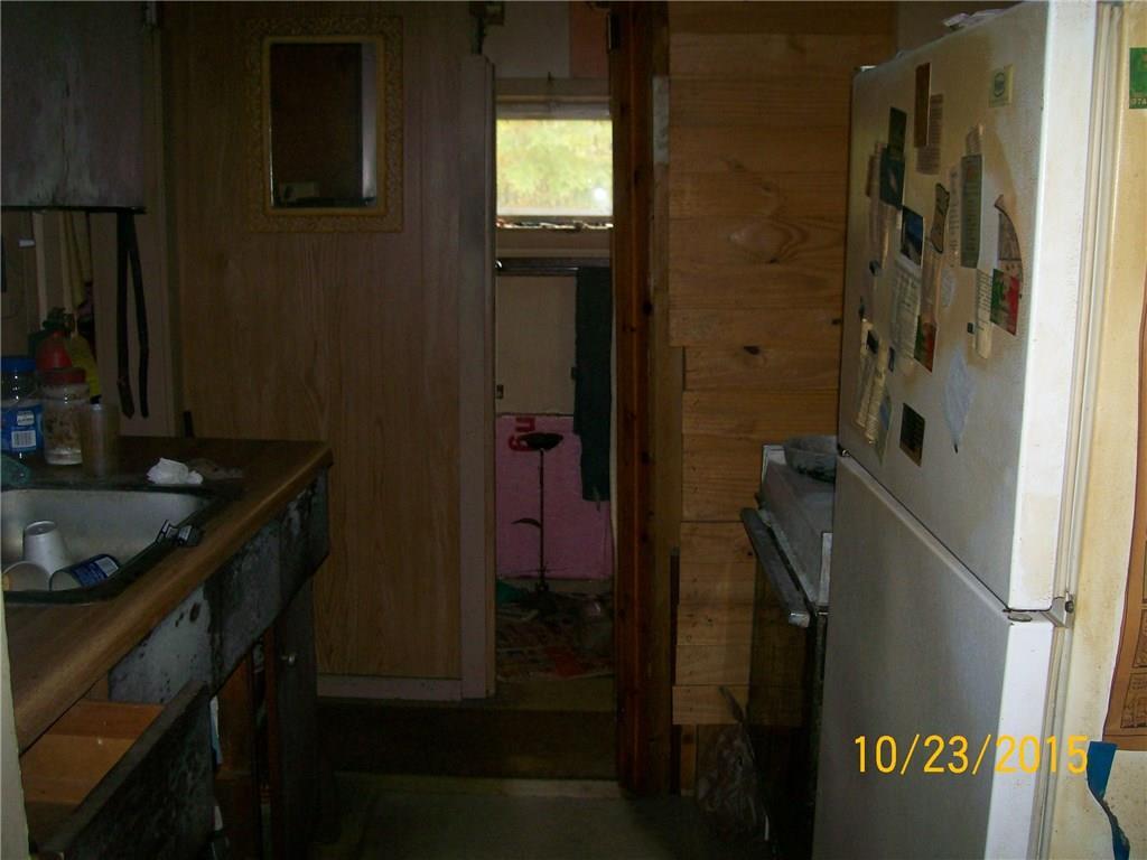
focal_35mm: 36
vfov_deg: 39.7
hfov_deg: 51.4
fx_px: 1193
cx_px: 574
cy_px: 430
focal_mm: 6
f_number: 2.7
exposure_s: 1/22.6
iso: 140
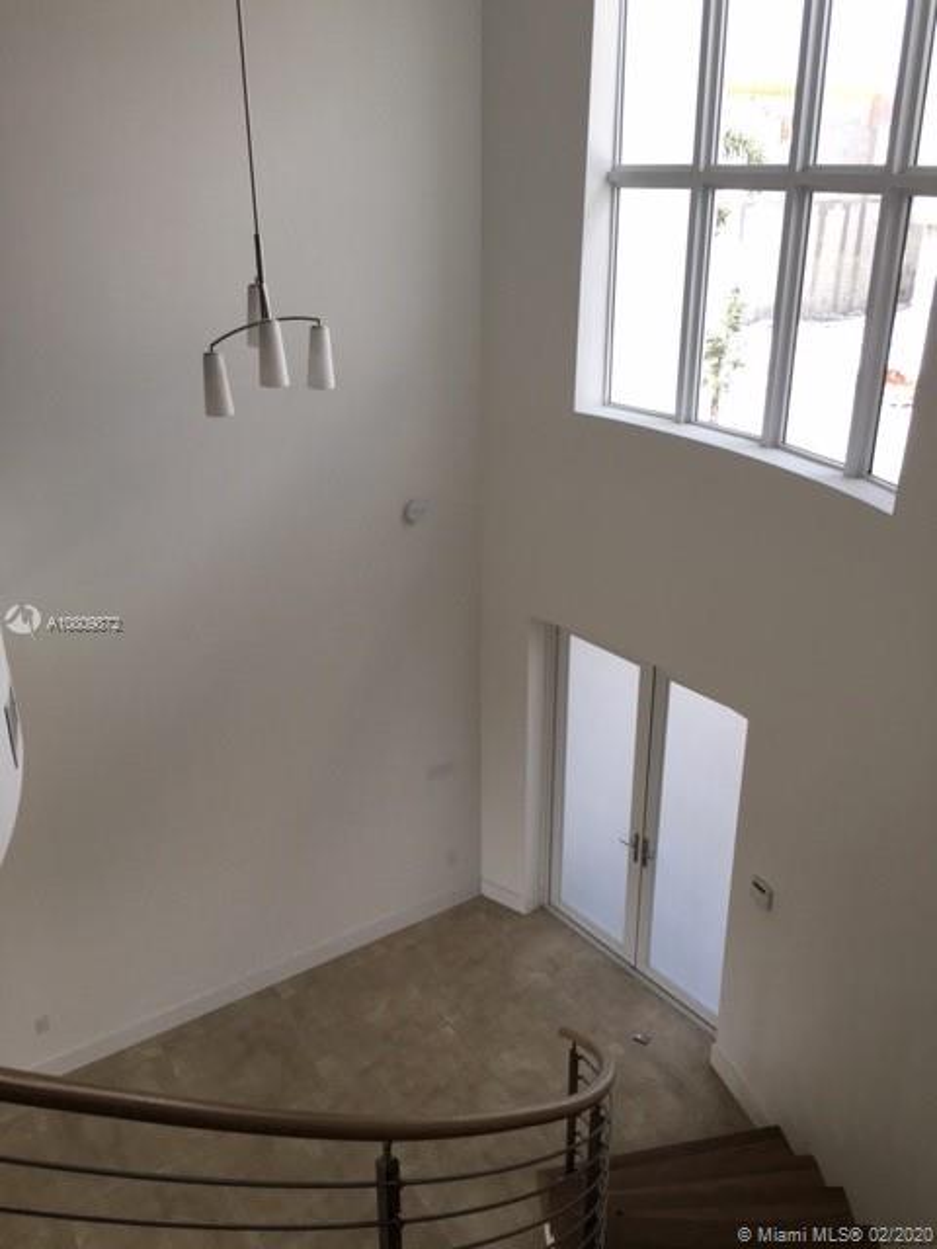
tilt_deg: -23.5
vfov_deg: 61.7
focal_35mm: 29
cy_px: 624
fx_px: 1047
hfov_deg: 48.2
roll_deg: -0.2
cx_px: 468
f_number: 2.2
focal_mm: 4.15
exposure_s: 1/60
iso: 32
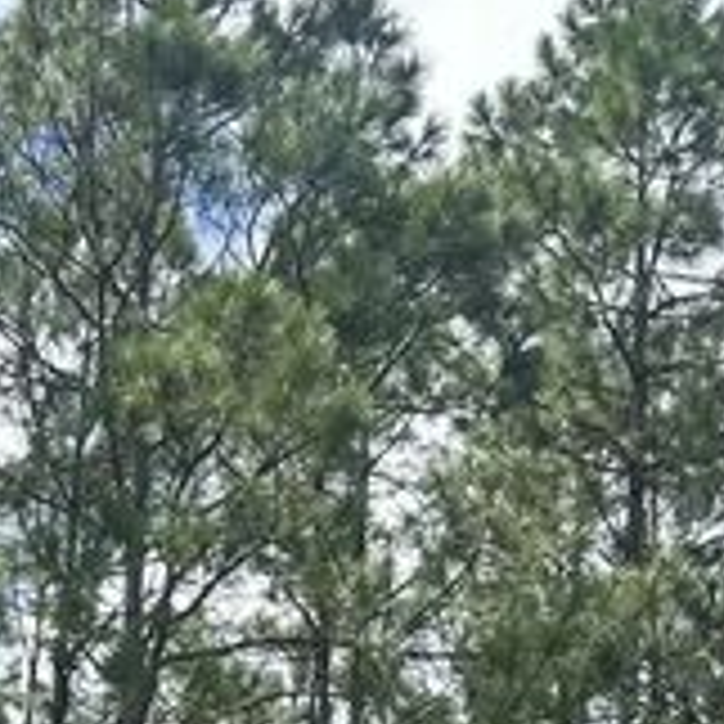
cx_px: -148
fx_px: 3194
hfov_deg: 12.6
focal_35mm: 135
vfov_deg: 11.7
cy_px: 1412
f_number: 1.78
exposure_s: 1/1845
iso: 80
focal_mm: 6.86
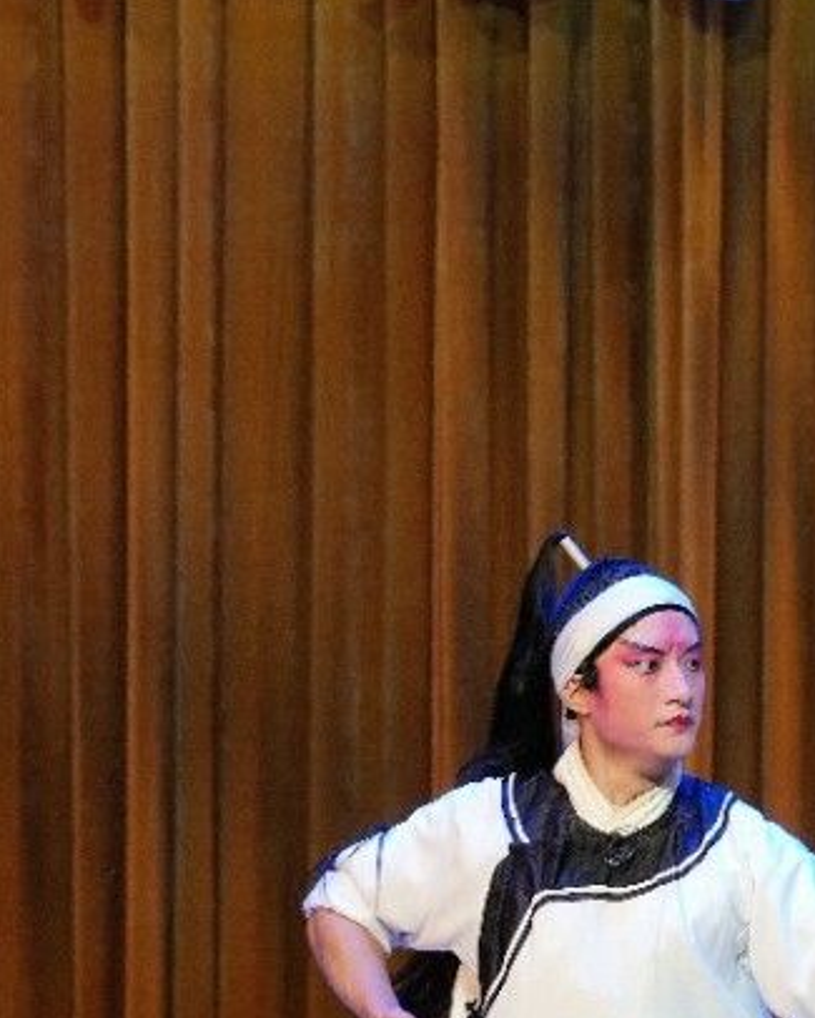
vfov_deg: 5.9
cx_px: 747
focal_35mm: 330
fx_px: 9946
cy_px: 869
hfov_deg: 4.7
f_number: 5.6
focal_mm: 102
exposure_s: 1/125
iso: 400
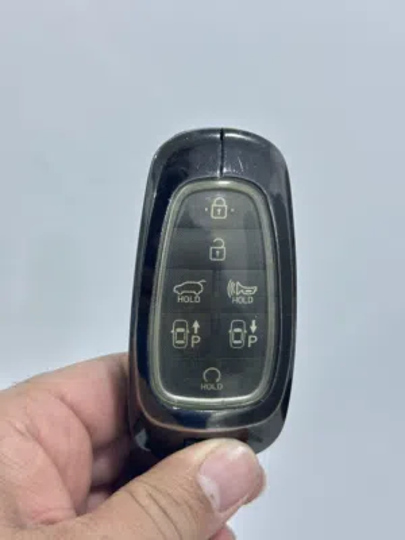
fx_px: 749
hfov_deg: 30.3
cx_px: 202
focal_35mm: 48
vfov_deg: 39.7
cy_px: 270
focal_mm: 6.86
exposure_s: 1/51
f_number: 1.78
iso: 160
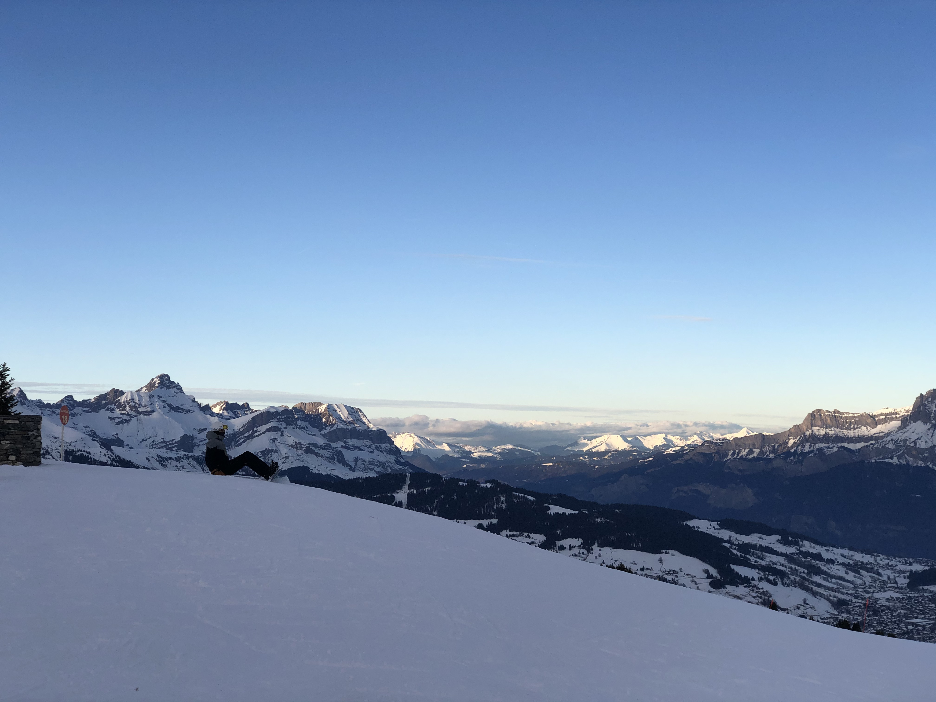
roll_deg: +0.9
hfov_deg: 36.8
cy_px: 351
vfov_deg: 28.0
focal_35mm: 52
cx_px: 468
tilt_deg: +5.6
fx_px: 1406
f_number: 2.4
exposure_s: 1/736
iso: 16
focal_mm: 6
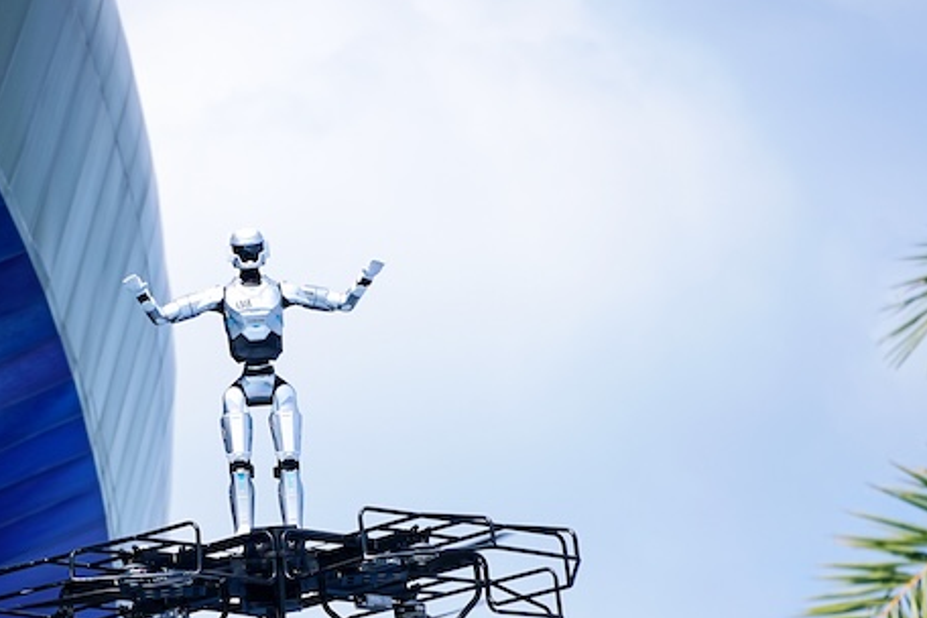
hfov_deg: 7.8
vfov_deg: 5.2
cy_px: 422
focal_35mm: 263
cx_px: 215
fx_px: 6772
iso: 100
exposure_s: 1/2000
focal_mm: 150
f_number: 2.8
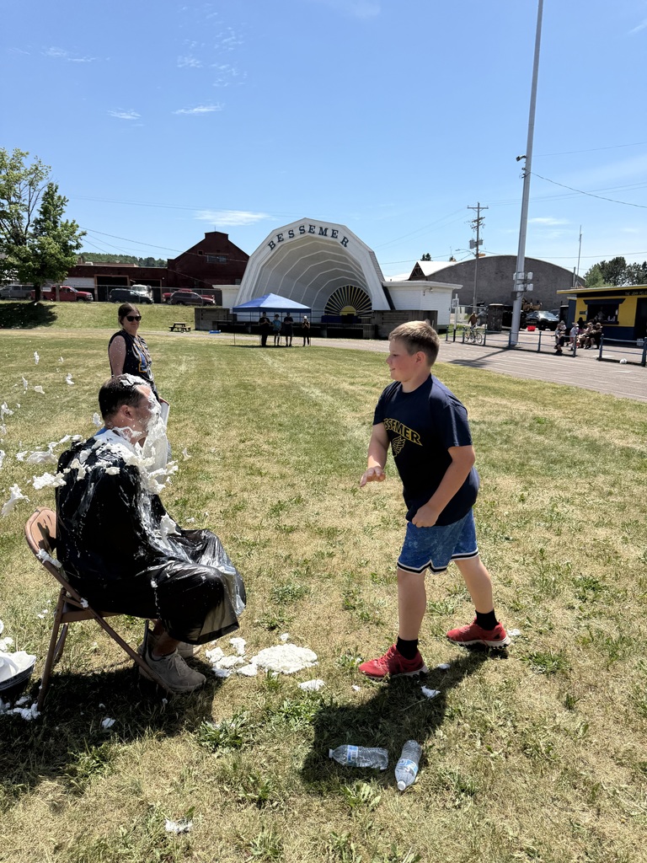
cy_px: 432
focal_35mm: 24
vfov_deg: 71.6
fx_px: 598
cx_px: 324
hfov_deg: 56.8
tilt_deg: -10.4
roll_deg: -0.7
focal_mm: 6.76
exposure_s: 1/4405
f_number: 1.78
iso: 80
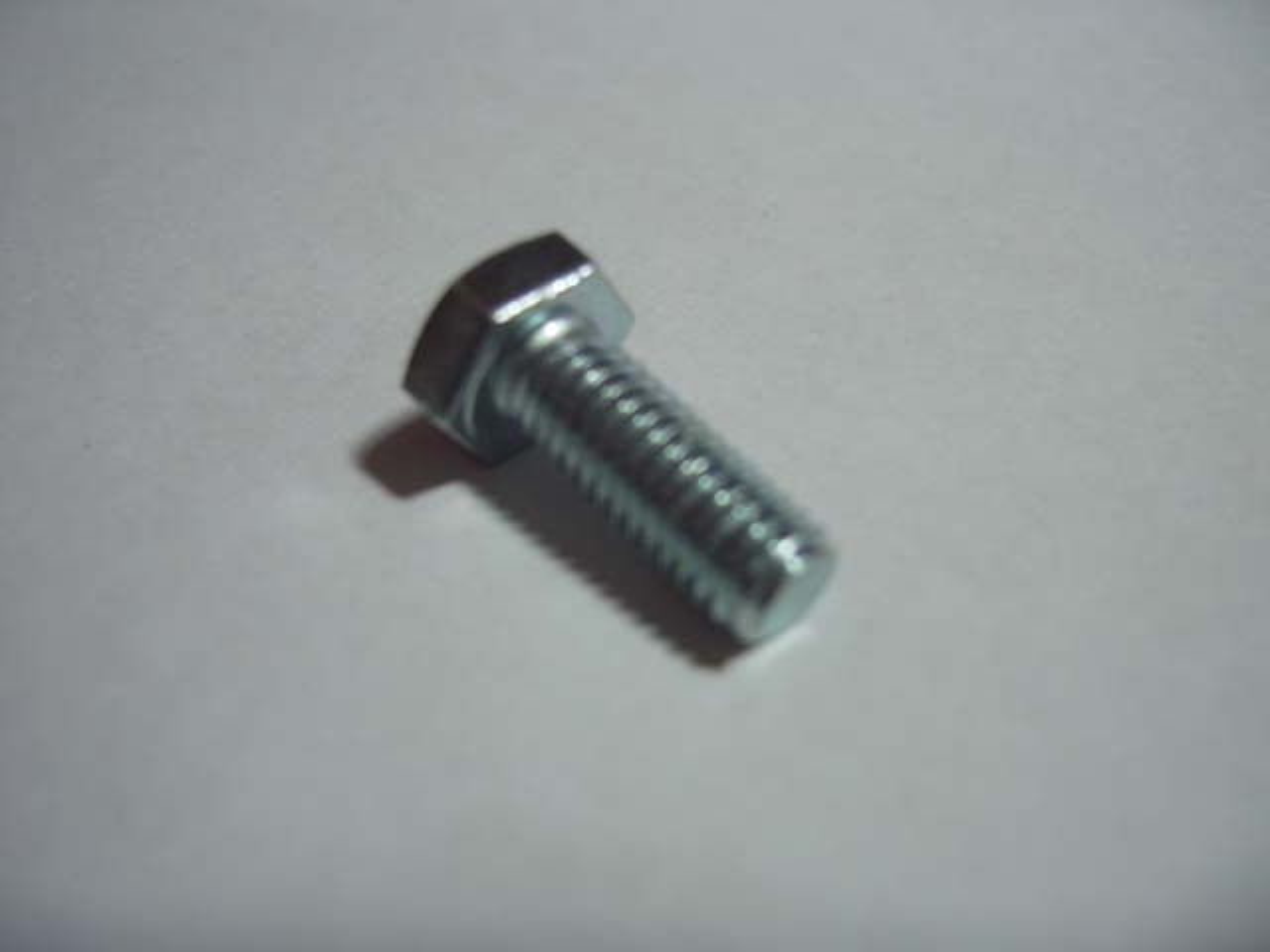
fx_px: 1431
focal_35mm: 39
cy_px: 476
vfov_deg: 36.8
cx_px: 635
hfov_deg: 47.9
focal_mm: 8
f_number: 2.8
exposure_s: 1/60
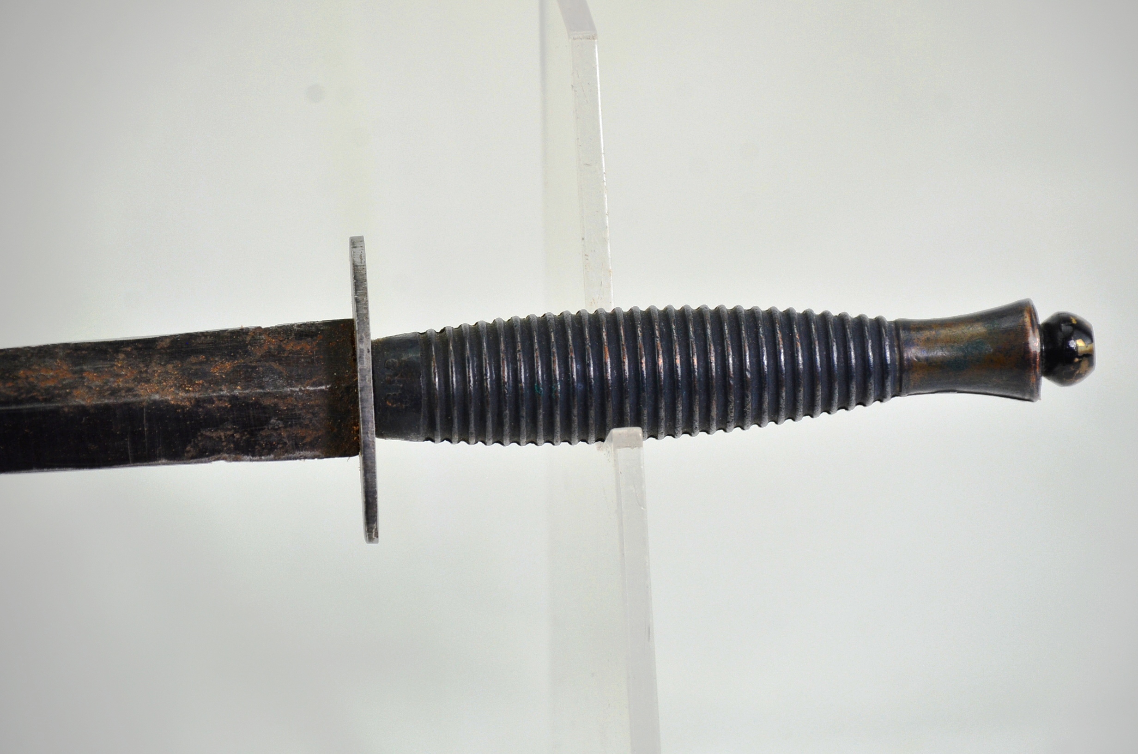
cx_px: 569
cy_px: 377
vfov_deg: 6.8
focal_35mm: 202
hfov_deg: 10.2
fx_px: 6388
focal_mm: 135
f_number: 5.6
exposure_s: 1/250
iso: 560
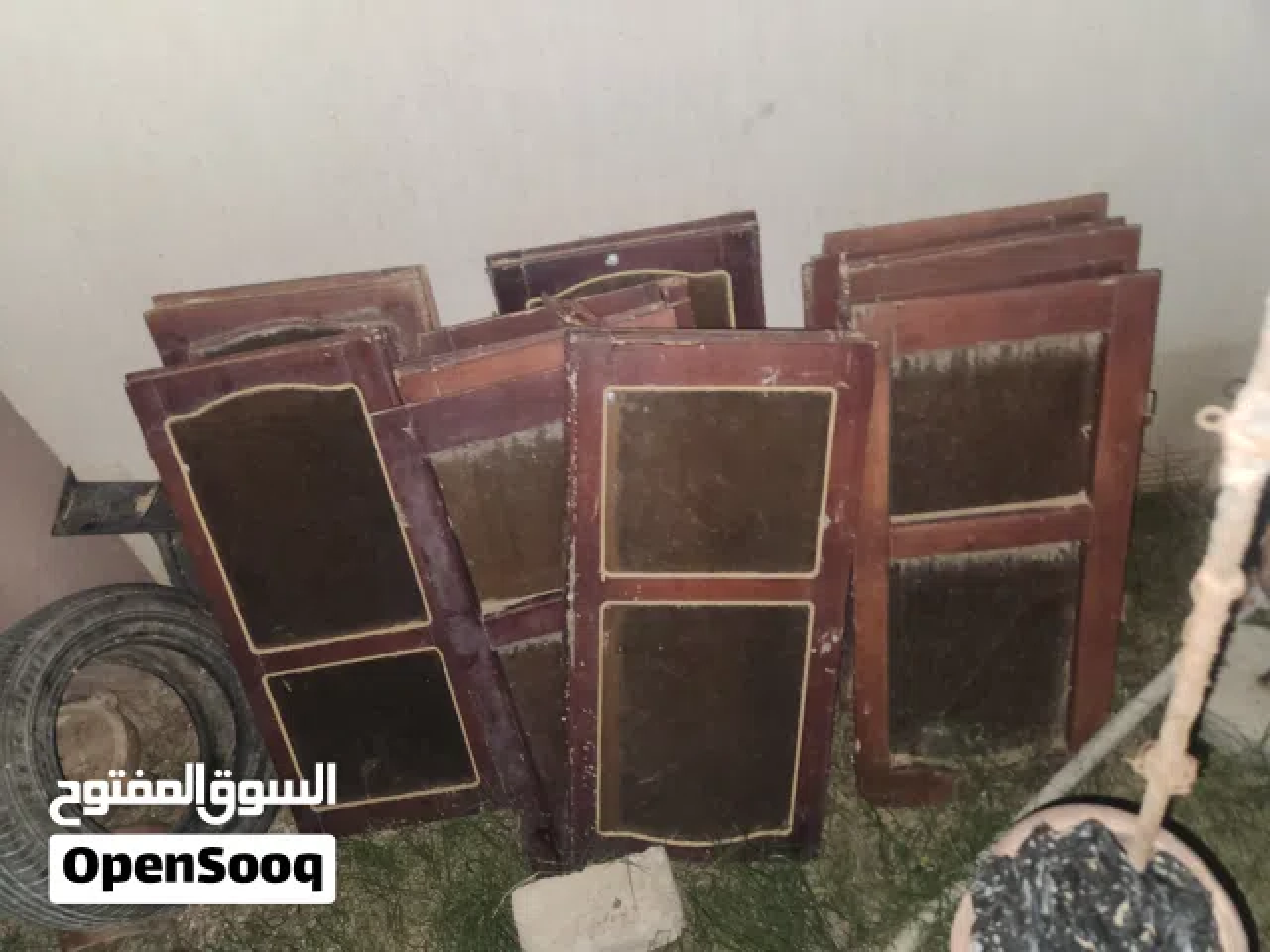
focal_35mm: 23
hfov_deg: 73.9
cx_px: 635
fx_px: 844
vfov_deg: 58.9
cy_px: 476
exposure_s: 1/13
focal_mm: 5.4
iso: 125
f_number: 1.8
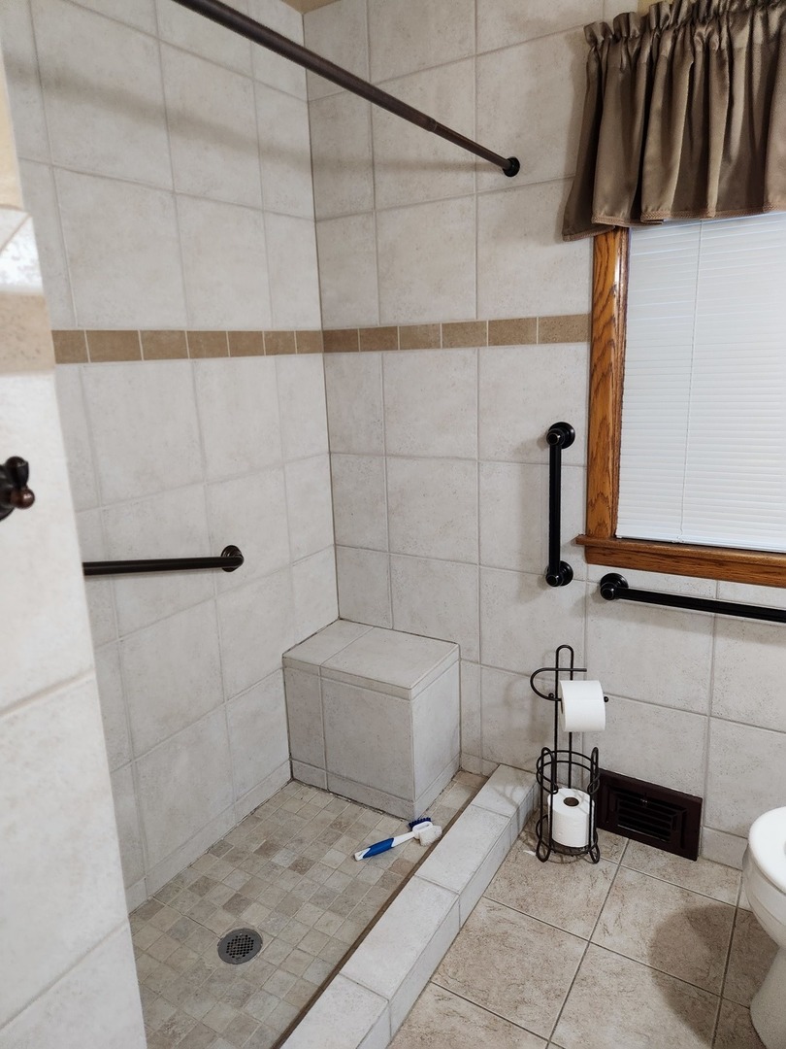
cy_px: 524
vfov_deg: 73.9
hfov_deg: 58.9
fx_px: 696
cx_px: 393
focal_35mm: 23
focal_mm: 5.4
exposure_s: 1/120
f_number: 1.8
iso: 640
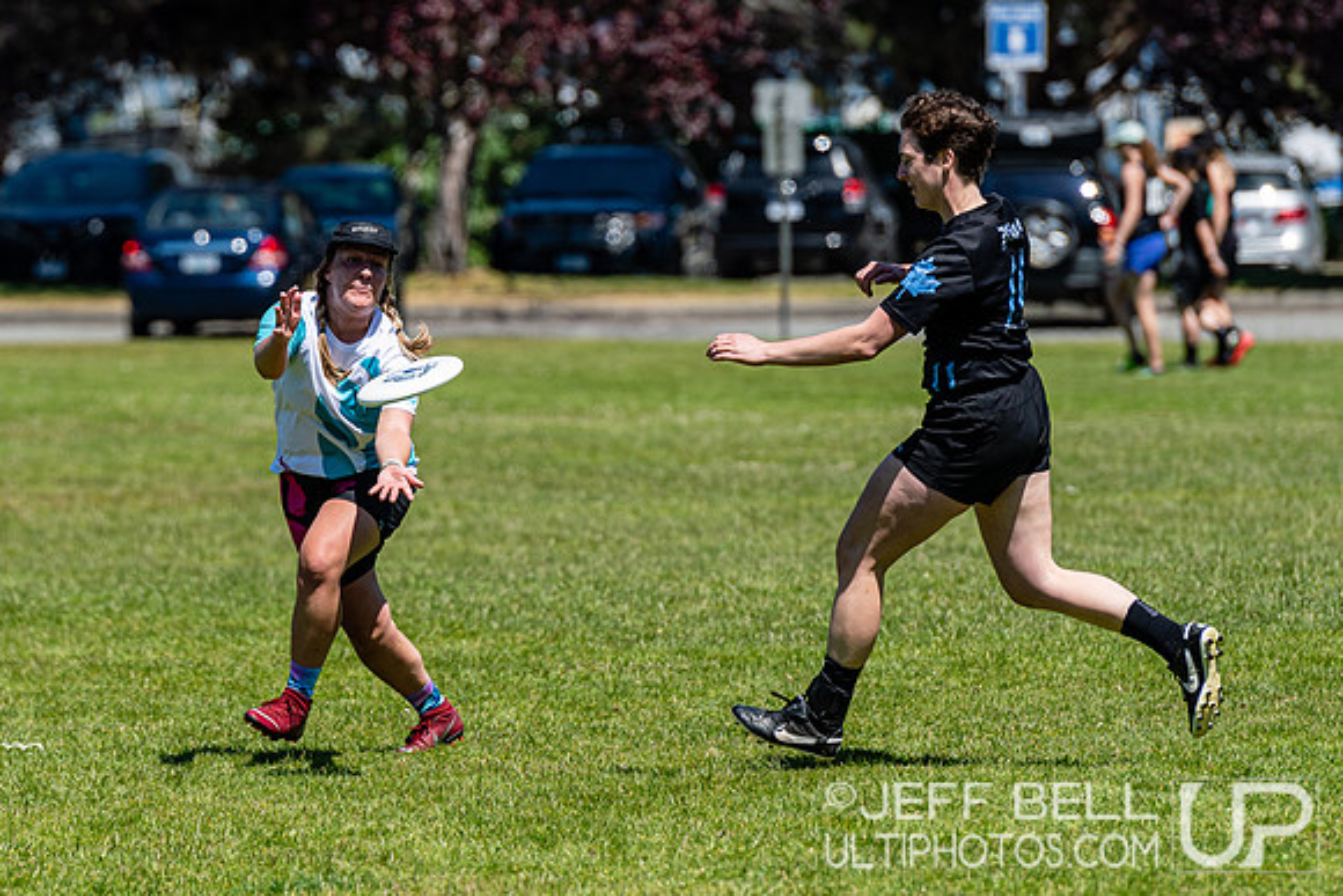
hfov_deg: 5.2
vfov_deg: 3.5
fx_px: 14685
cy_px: 445
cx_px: 462
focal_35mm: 394
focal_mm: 200
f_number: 4
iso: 100
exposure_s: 1/2000
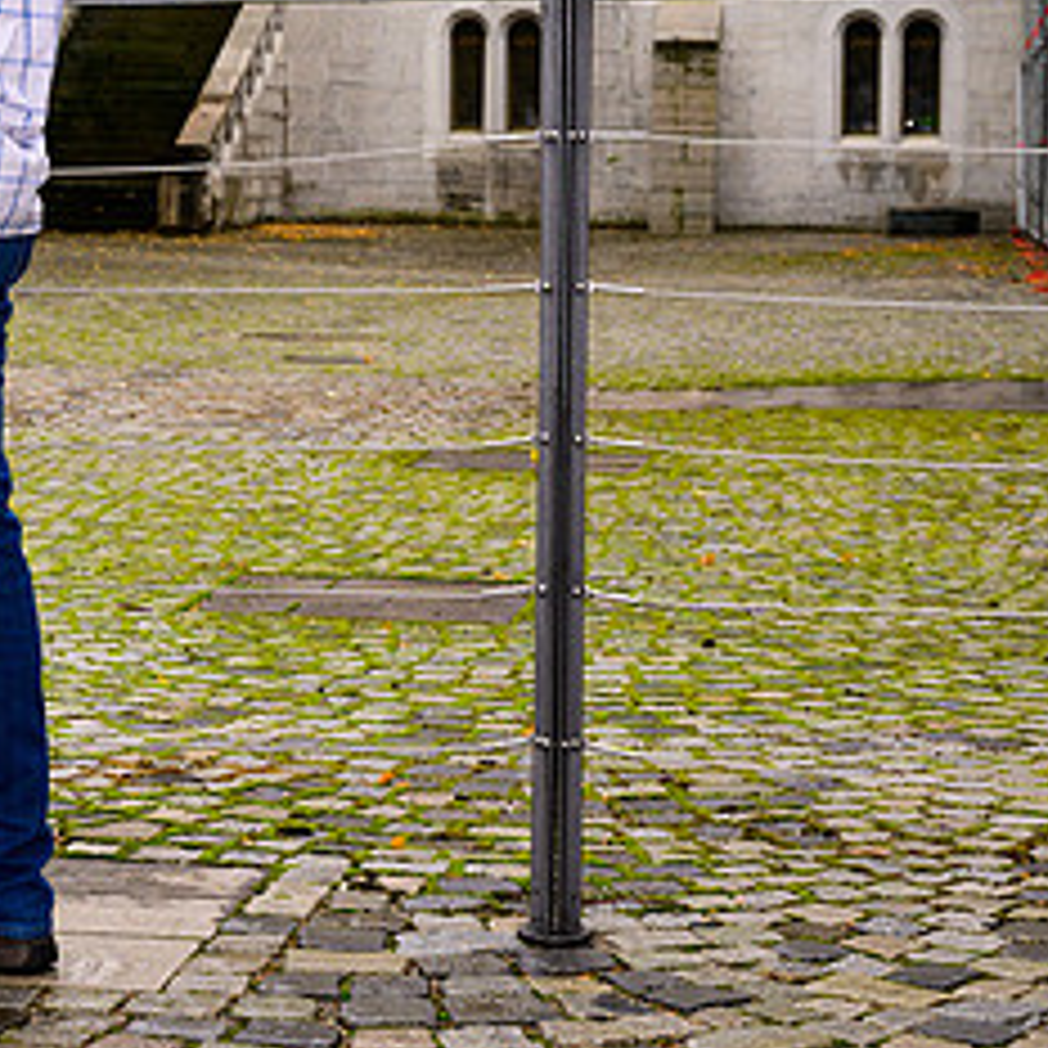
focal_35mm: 93
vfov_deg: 18.5
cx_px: -31
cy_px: 202
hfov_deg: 18.2
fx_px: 3185
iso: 400
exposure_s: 1/200
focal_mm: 44
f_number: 7.1
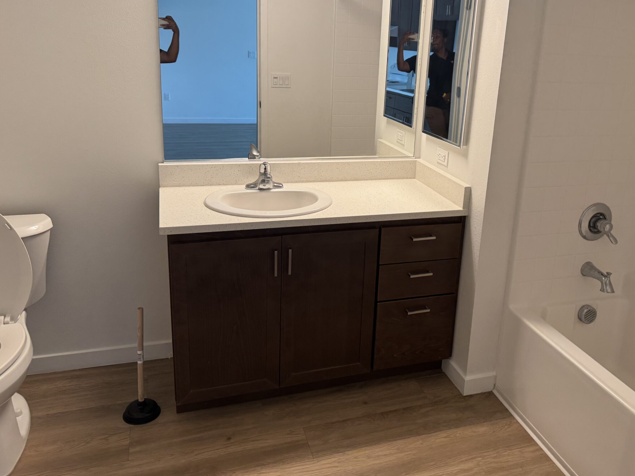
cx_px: 389
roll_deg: -4.5
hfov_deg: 59.3
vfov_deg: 46.6
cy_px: 194
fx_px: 550
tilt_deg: -16.4
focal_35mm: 30
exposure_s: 1/120
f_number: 1.78
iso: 200
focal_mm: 6.76
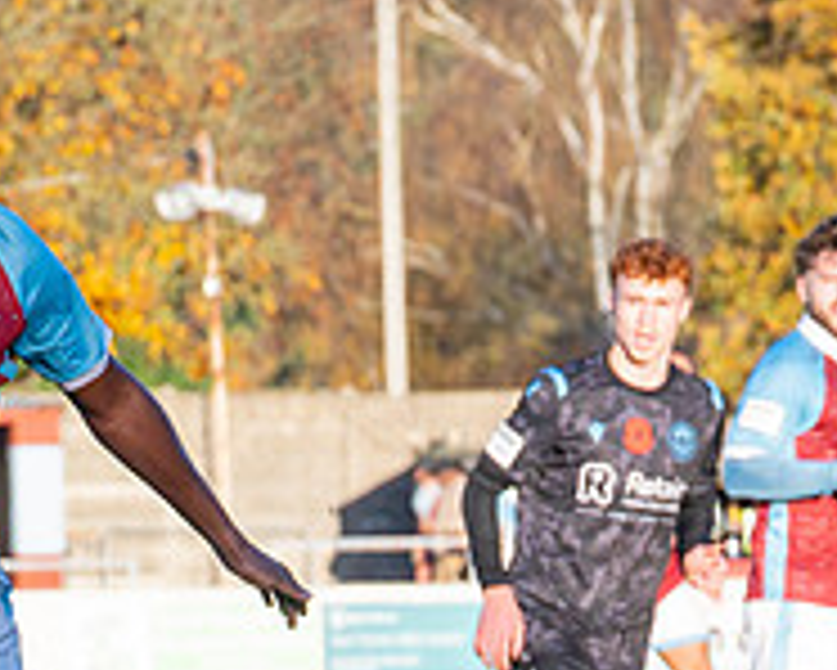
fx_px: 12814
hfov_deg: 3.7
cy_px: 993
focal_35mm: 517
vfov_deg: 3.0
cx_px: 753
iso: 800
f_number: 4
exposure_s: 1/2500
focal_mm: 70
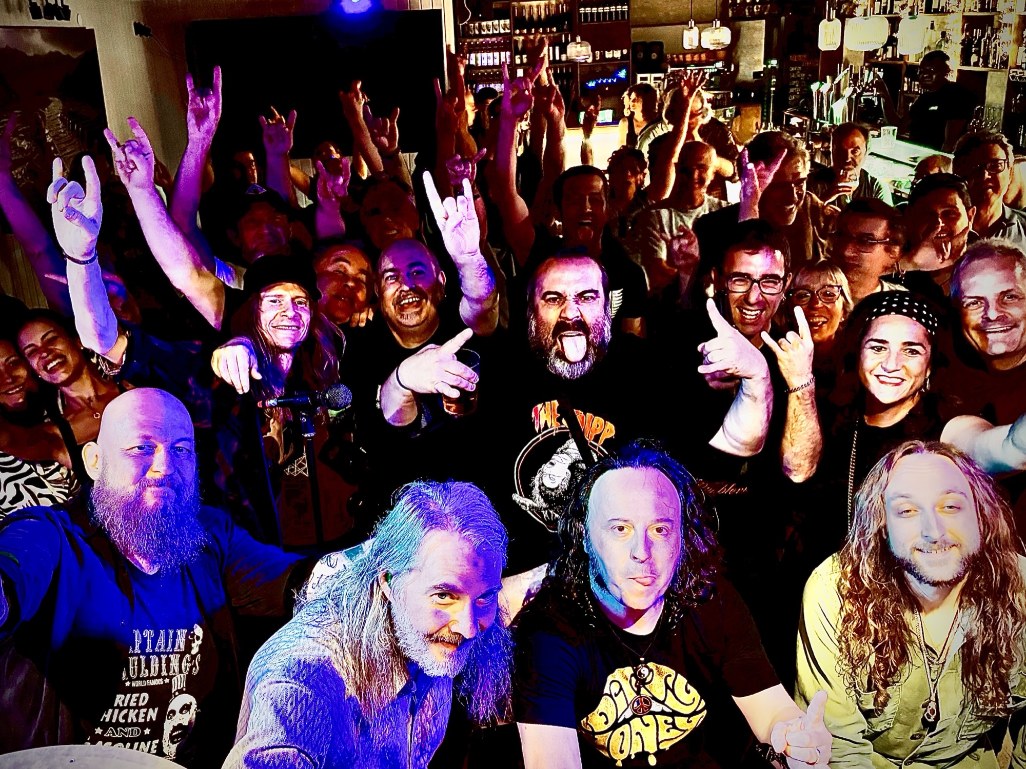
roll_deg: +0.3
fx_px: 771
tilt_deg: -18.8
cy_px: 384
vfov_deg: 53.1
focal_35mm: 26
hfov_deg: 67.3
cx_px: 513
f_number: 1.6
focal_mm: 5.96
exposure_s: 1/25
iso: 500
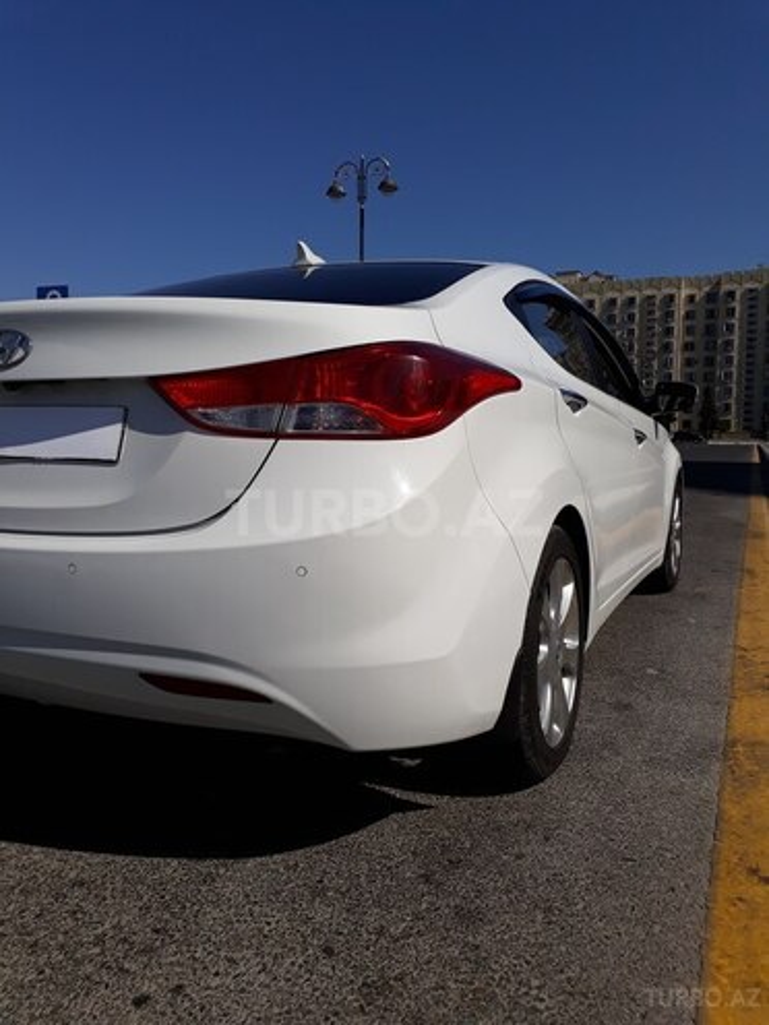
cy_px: 512
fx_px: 800
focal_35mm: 27
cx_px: 384
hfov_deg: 51.4
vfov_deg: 65.3
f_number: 1.9
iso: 40
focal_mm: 3.6
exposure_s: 1/4184
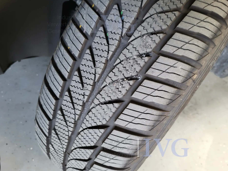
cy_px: 86
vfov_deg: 51.4
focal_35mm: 27
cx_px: 118
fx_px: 178
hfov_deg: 65.3
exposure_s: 1/50
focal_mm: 5.4
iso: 200
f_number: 1.8
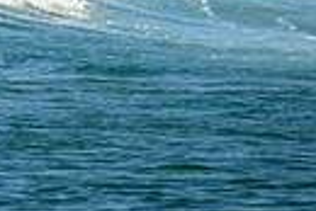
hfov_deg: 0.6
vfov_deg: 0.4
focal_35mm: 3577
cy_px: -142
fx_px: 31433
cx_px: -258
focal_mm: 800
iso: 1250
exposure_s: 1/2000
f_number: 11
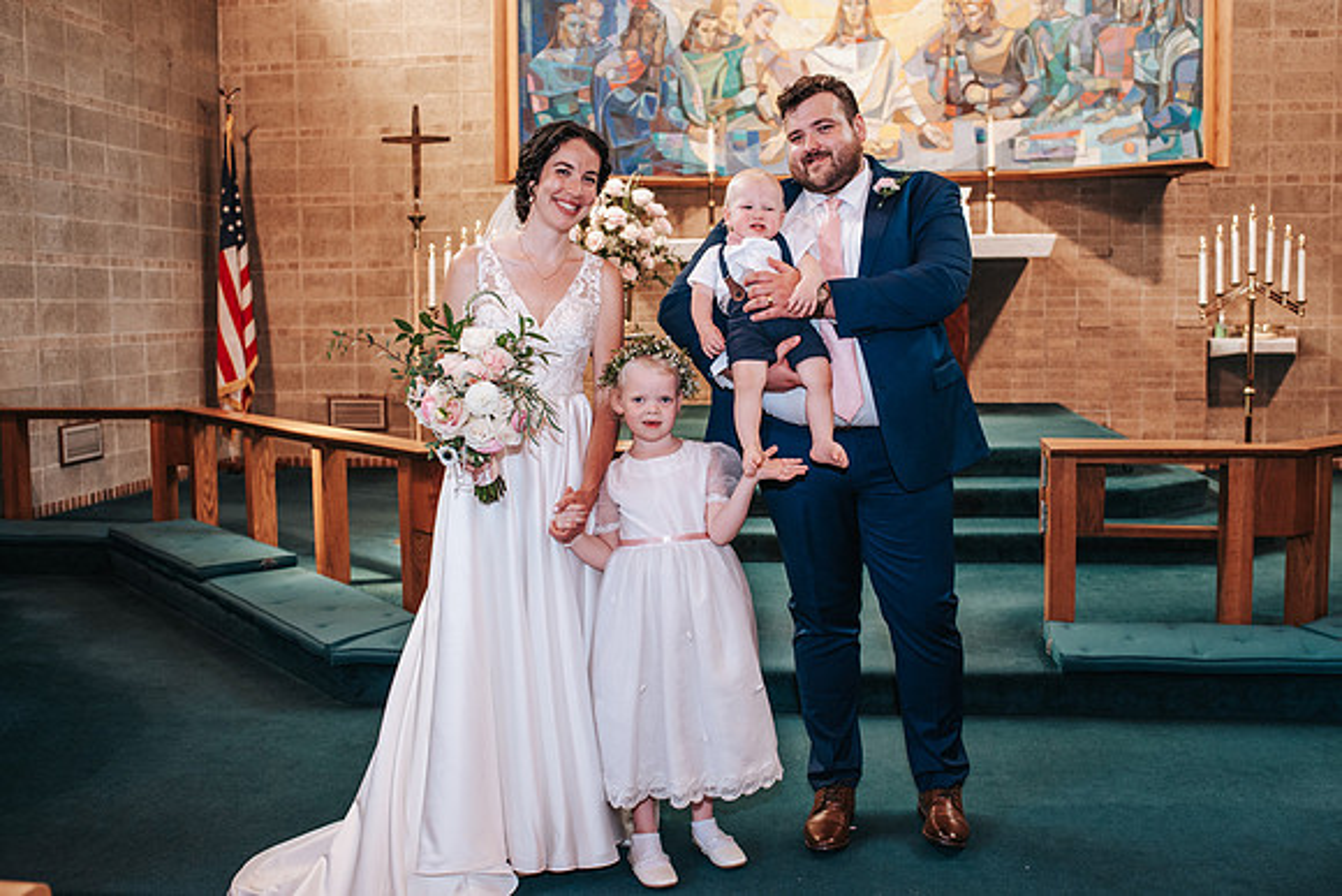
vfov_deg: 35.5
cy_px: 419
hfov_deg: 51.3
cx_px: 688
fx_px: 1398
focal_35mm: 37
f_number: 3.2
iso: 1000
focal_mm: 35
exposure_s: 1/125
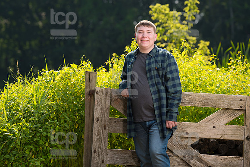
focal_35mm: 188
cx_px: 108
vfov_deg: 7.3
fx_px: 1307
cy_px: 66
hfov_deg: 10.9
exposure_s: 1/250
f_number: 4.5
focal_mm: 155
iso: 40
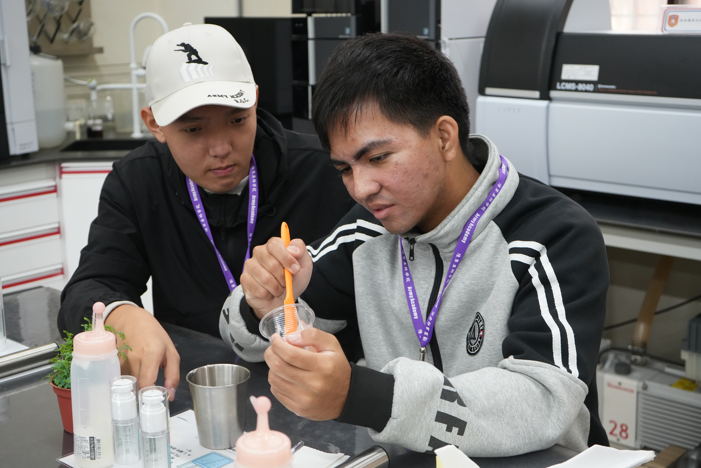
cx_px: 350
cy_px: 234
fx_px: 954
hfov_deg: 40.3
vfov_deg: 27.5
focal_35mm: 49
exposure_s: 1/160
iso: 4000
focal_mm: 49
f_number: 5.6
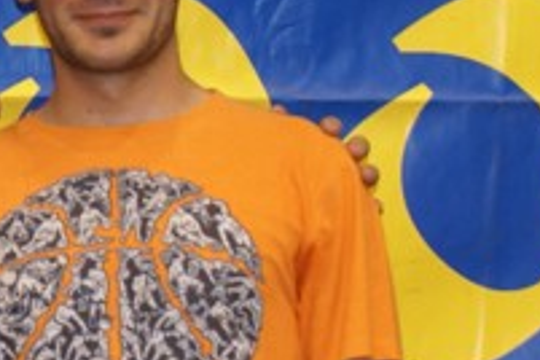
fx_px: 3135
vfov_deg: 6.6
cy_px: 140
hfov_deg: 9.5
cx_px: -287
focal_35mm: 209
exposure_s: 1/30
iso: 400
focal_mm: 40
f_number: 5.6
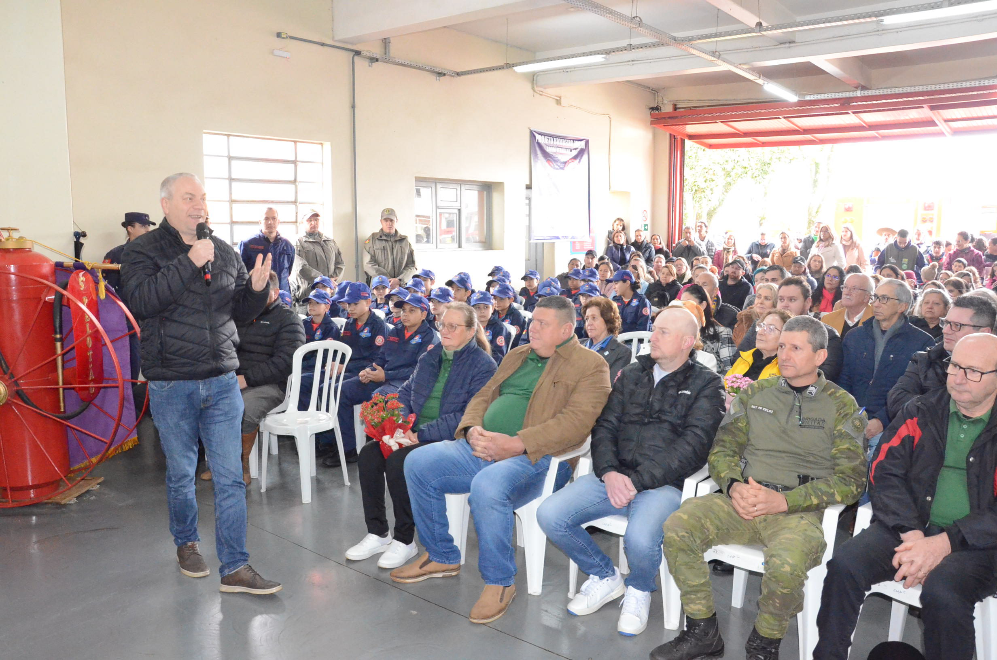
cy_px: 330
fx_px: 1658
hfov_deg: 33.5
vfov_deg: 22.5
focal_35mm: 60
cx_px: 498
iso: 6400
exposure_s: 1/125
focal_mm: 40
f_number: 8
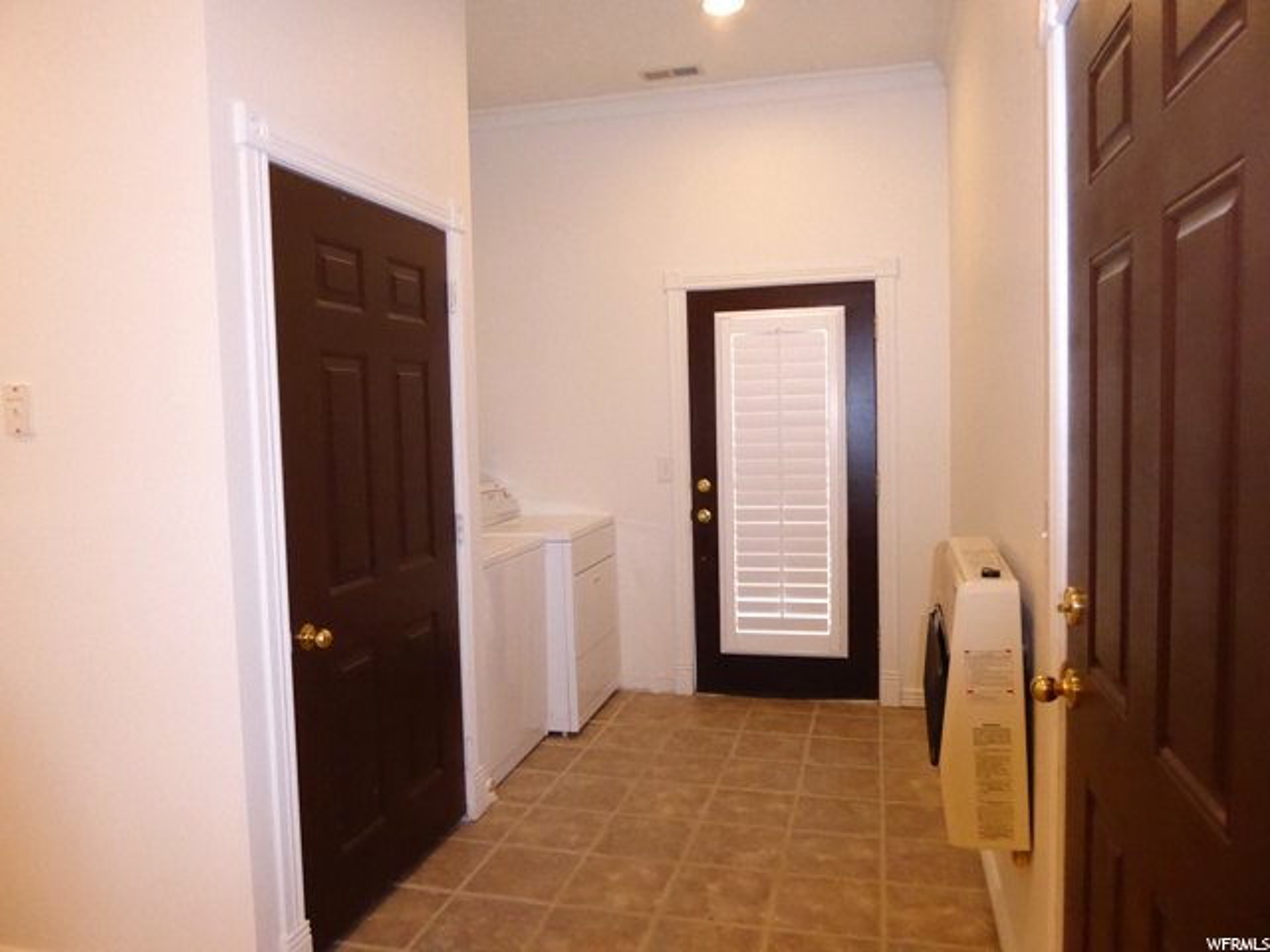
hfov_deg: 71.6
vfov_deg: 56.8
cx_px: 635
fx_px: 881
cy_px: 476
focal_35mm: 24
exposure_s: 1/60
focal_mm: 4.3
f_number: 3.3
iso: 800
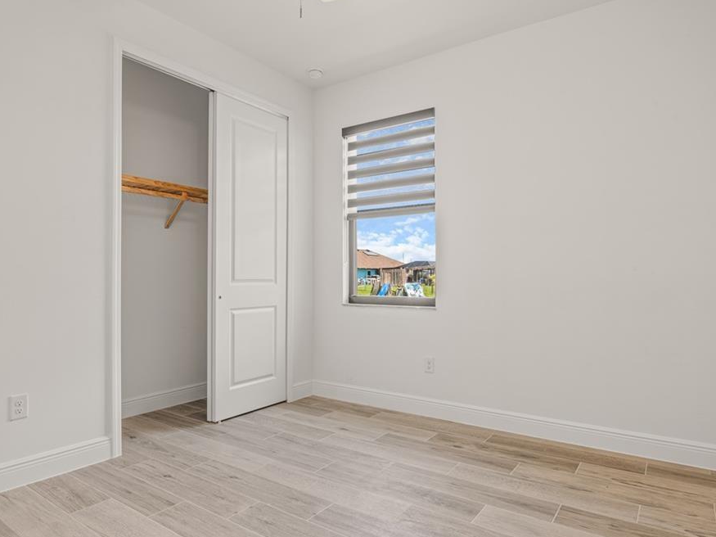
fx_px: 558
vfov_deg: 51.3
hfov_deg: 65.3
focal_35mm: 27
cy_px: 259
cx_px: 350
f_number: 9
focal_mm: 24
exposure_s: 1
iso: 100
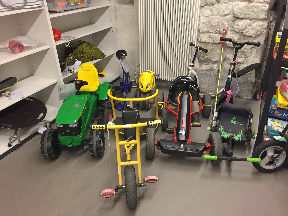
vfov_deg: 48.2
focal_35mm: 29
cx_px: 144
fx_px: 241
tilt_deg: -28.9
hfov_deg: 61.7
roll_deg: +0.2
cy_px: 108
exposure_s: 1/33
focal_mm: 4.15
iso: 160
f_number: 2.2
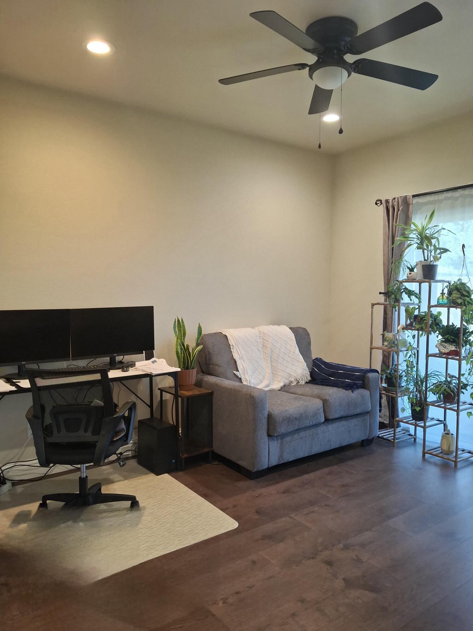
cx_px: 236
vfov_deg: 69.4
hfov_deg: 54.9
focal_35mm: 25
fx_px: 455
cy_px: 316
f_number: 1.8
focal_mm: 4.69
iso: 160
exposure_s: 1/120
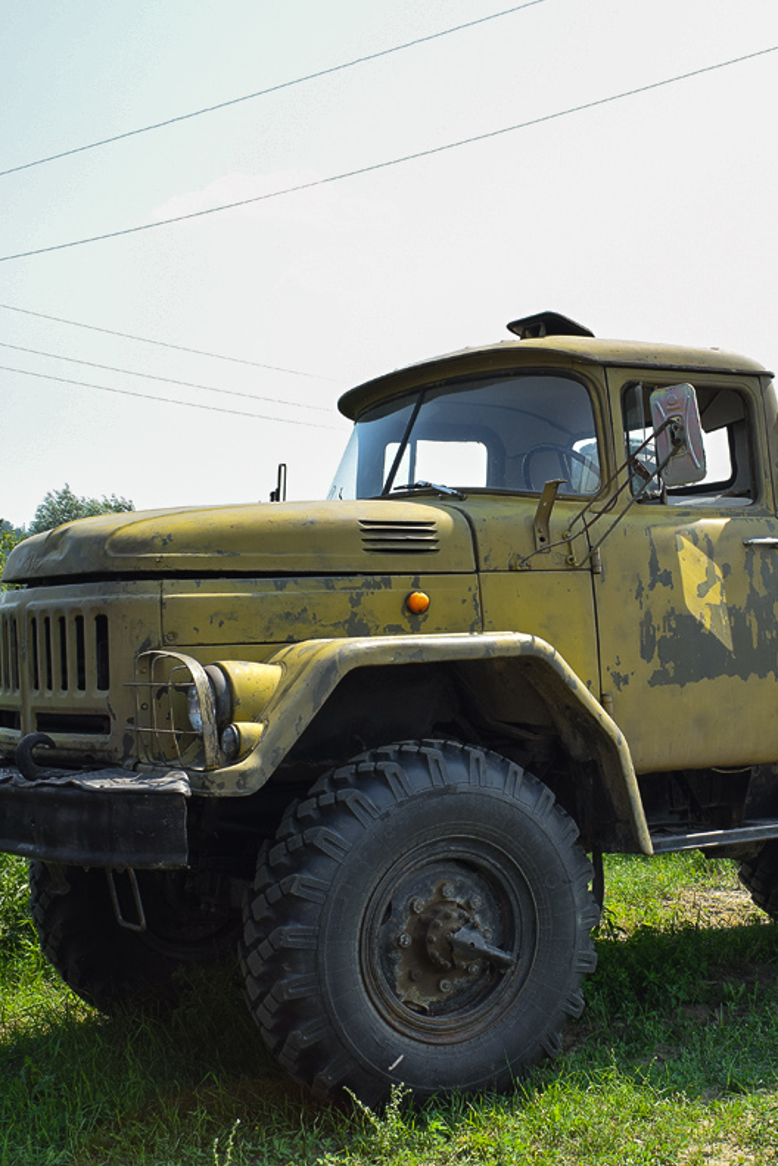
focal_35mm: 50
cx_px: 642
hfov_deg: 26.4
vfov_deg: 39.6
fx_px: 1621
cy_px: 583
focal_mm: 22
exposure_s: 1/250
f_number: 8
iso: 200
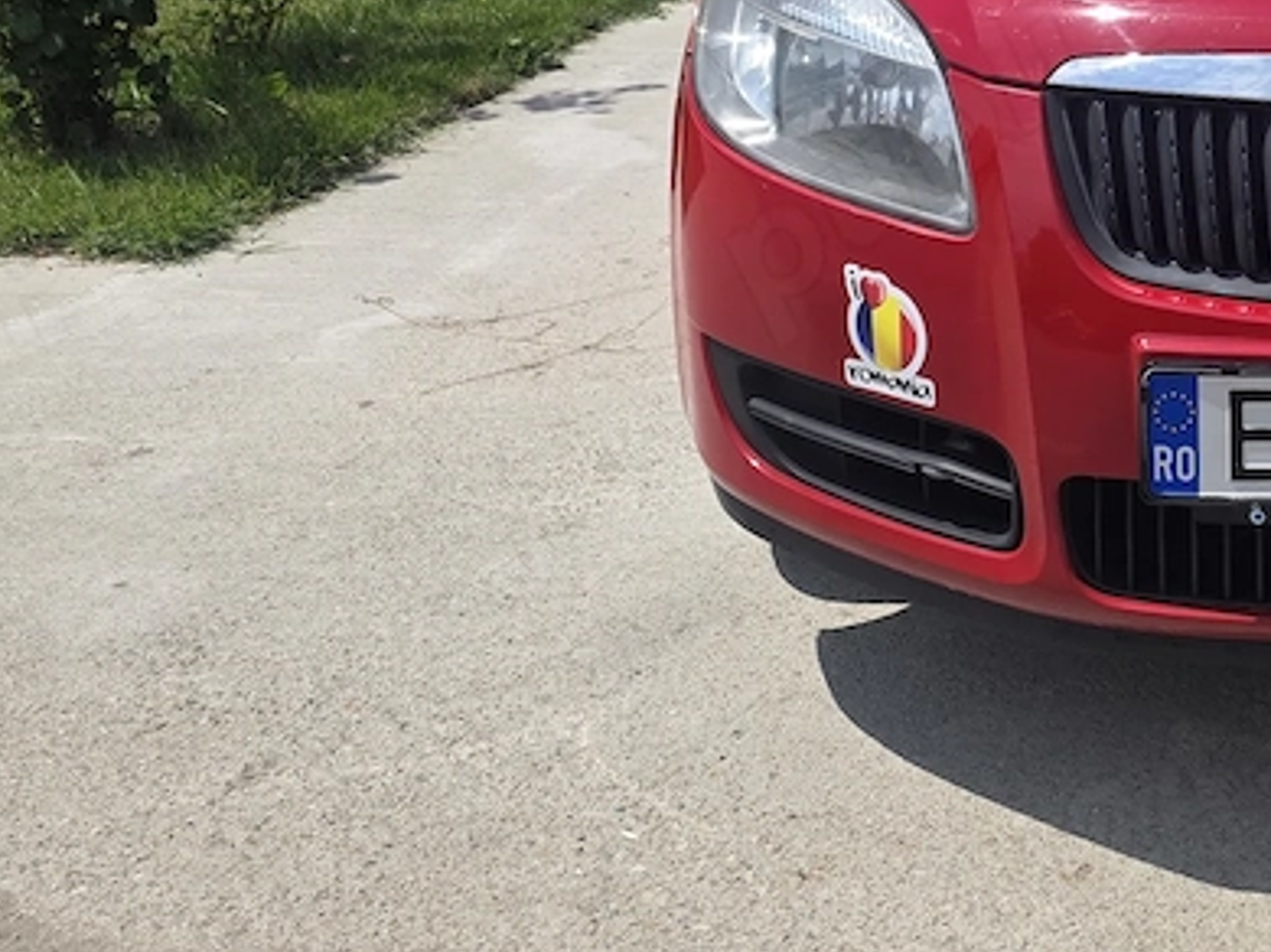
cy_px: 104
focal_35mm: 59
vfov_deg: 24.1
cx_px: 1450
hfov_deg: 29.1
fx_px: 2165
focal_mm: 6.3
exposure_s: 1/7944
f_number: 1.7
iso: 80
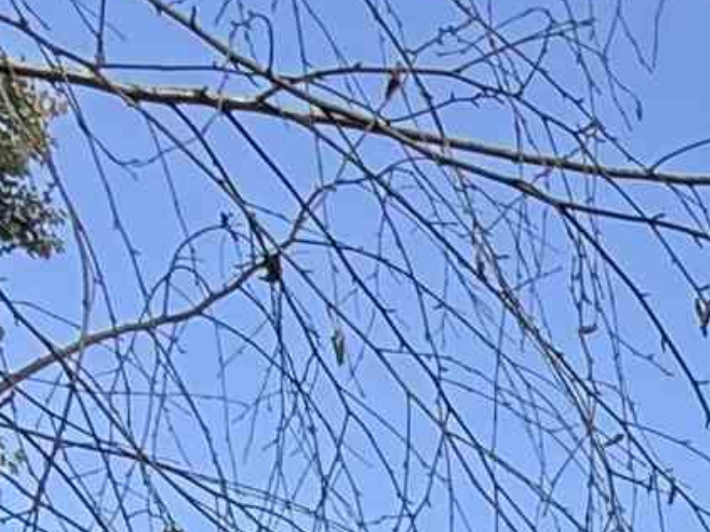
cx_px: 1629
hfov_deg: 14.2
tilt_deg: +4.3
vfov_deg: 10.6
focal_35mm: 102
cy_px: 1539
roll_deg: -1.4
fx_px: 2091
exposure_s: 1/482
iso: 64
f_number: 2.2
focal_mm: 2.22
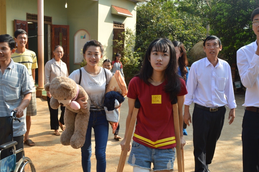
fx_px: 331
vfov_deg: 29.1
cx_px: 129
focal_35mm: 46
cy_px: 106
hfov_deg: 42.8
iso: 100
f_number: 6.3
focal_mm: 22
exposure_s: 1/160
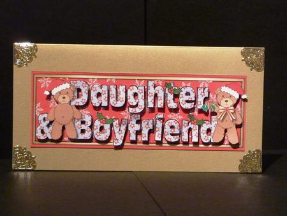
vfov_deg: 22.0
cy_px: 108
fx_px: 556
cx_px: 144
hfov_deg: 29.0
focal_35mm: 67
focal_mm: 11
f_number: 4.1
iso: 800
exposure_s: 1/15
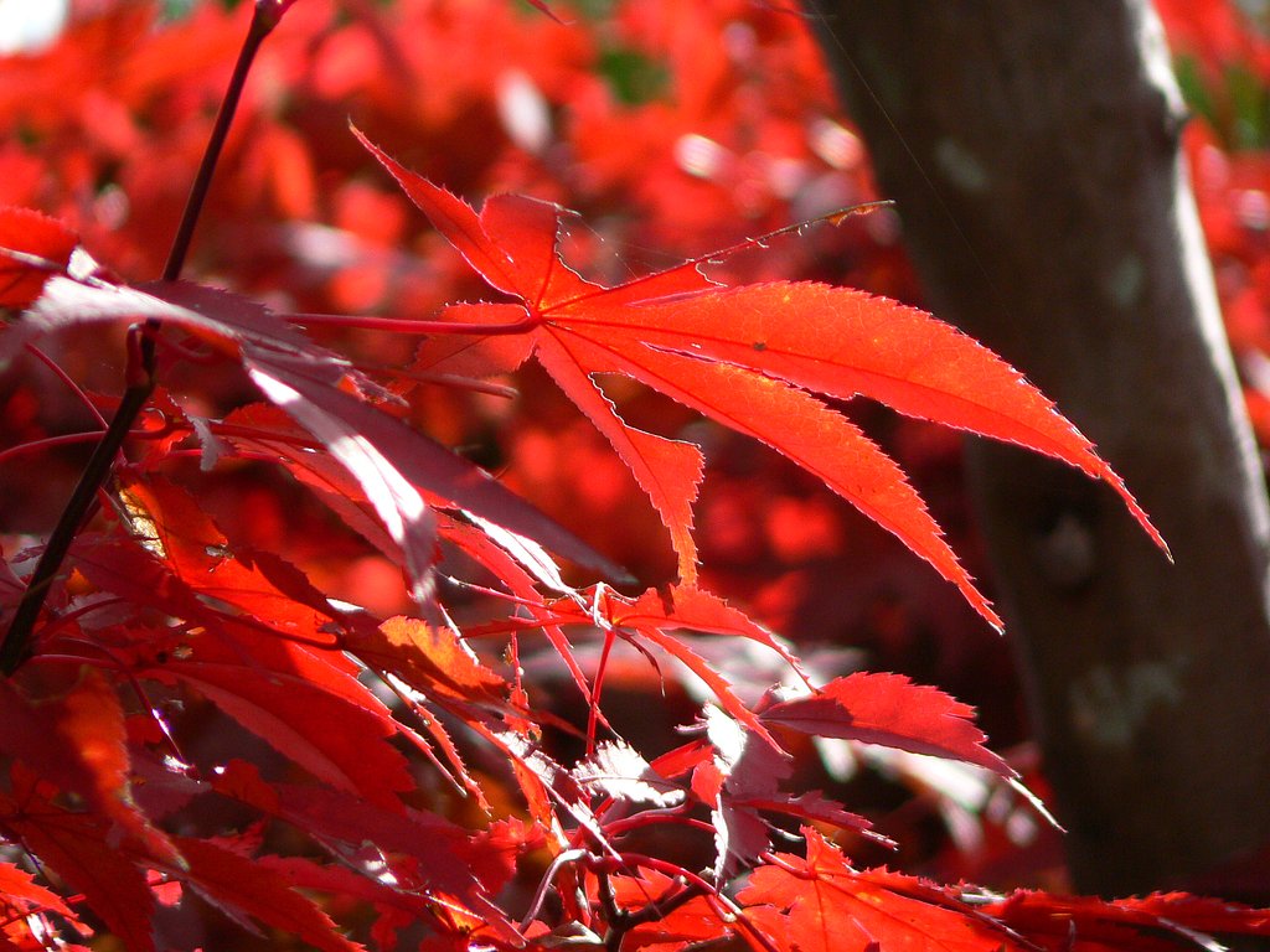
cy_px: 476
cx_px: 635
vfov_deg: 3.4
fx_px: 15849
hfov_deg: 4.6
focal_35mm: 432
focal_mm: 72
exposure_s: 1/500
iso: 100
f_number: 3.3
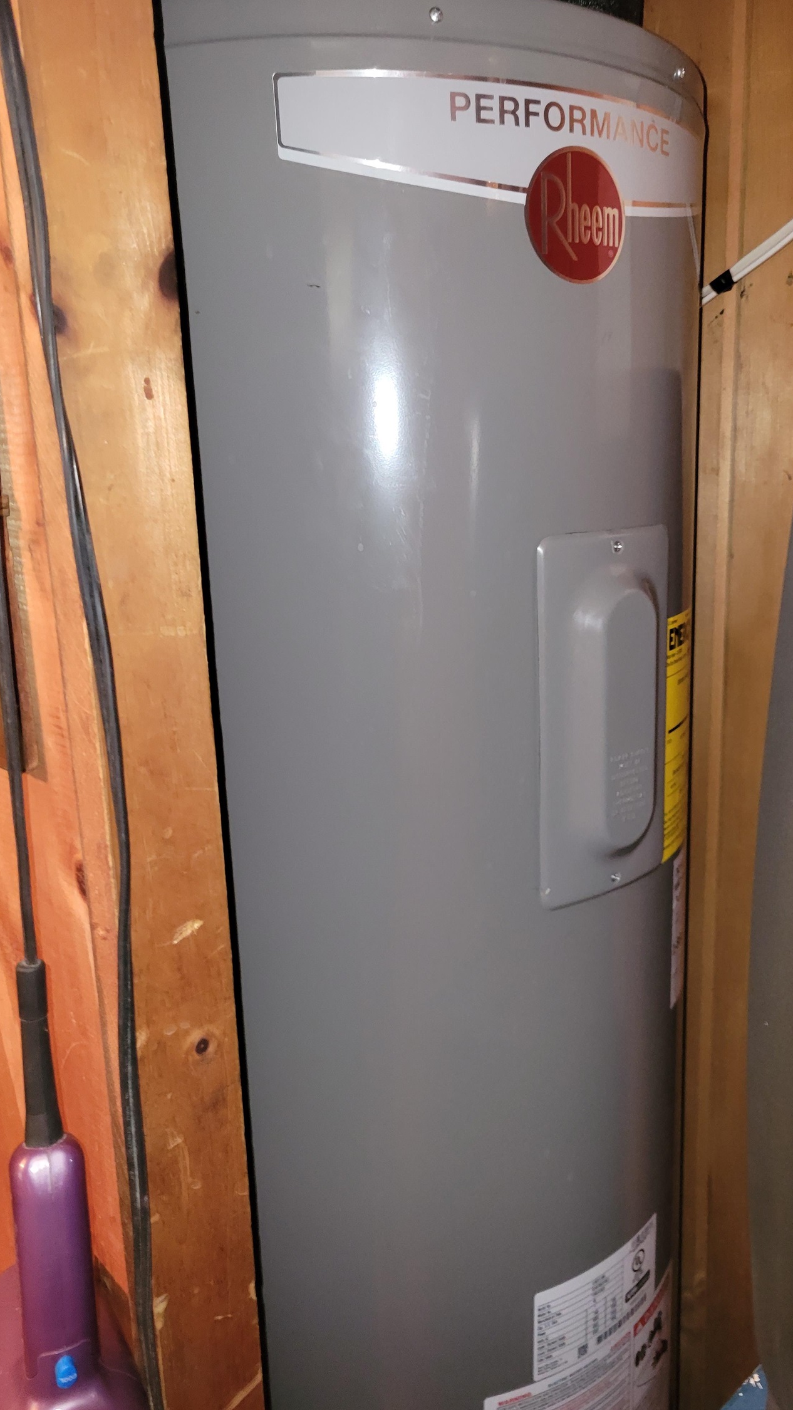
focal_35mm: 29
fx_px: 1084
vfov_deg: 66.1
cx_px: 530
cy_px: 698
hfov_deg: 39.7
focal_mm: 5.4
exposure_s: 1/9.65
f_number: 1.8
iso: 250
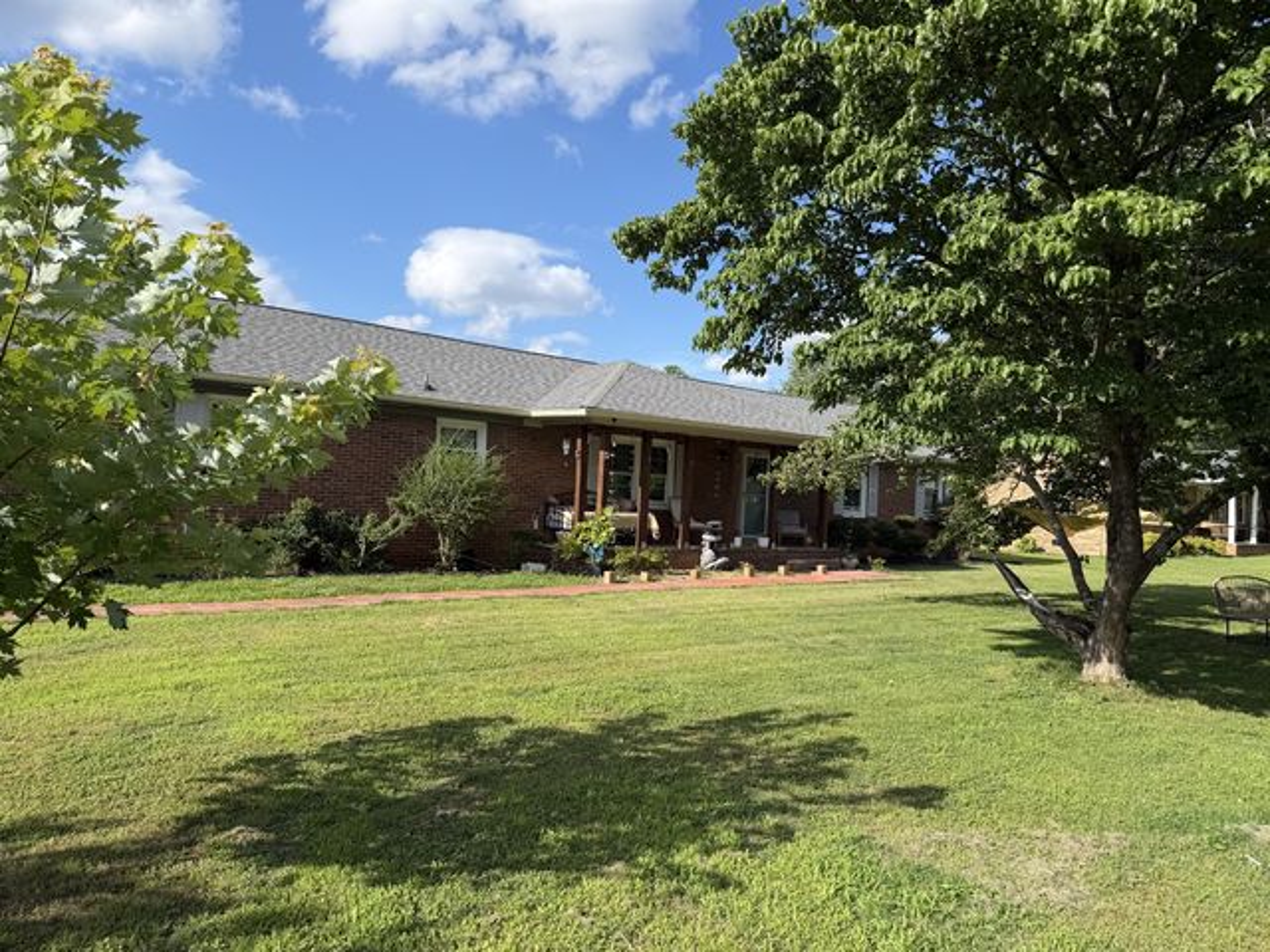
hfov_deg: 71.6
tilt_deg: +0.3
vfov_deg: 56.8
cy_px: 476
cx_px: 635
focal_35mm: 24
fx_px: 881
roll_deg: -2.0
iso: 80
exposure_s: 1/3021
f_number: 1.78
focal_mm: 6.76
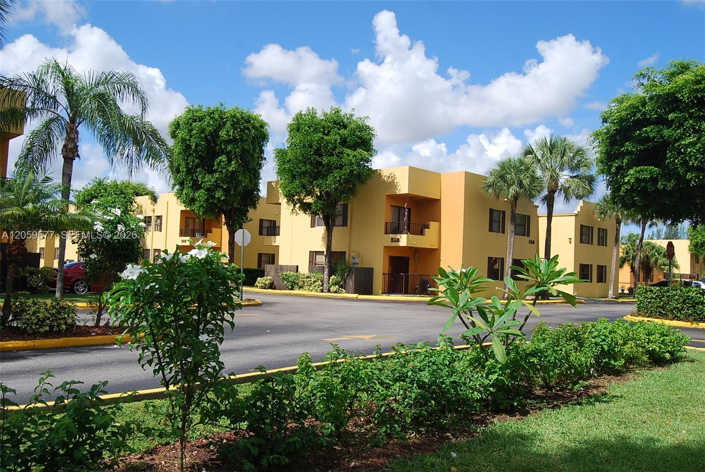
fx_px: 647
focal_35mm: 33
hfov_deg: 57.2
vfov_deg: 40.0
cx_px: 352
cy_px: 236
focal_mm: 22
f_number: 8
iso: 100
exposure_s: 1/250
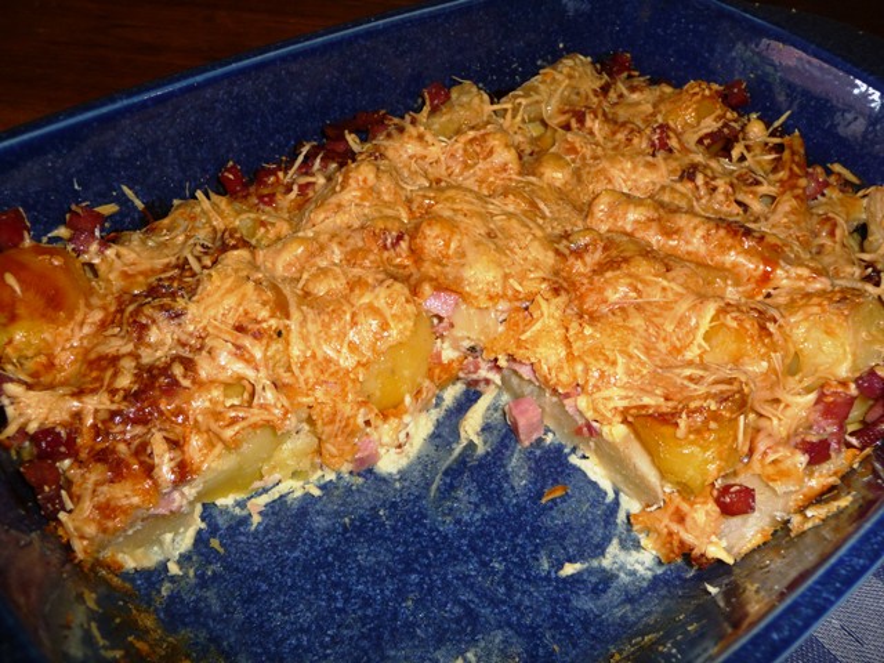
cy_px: 332
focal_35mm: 32
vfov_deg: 44.2
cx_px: 442
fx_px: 817
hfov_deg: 56.8
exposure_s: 1/30
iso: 100
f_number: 3.5
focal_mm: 5.3
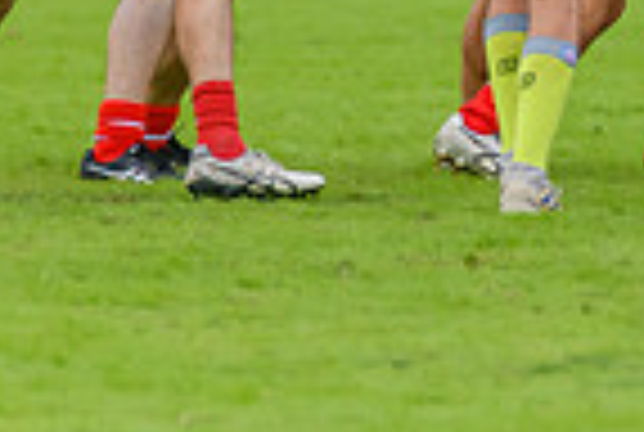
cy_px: -467
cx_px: 1216
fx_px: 36193
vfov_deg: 0.7
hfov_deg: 1.0
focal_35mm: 2019
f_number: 5.6
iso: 800
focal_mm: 420
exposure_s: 1/2500
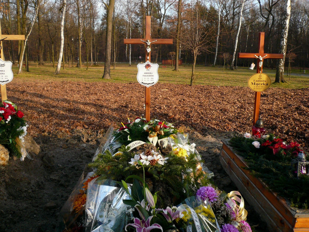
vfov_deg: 45.4
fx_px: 277
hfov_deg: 58.4
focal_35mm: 31
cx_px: 154
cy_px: 116
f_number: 2.8
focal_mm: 4.6
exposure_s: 1/320
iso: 100
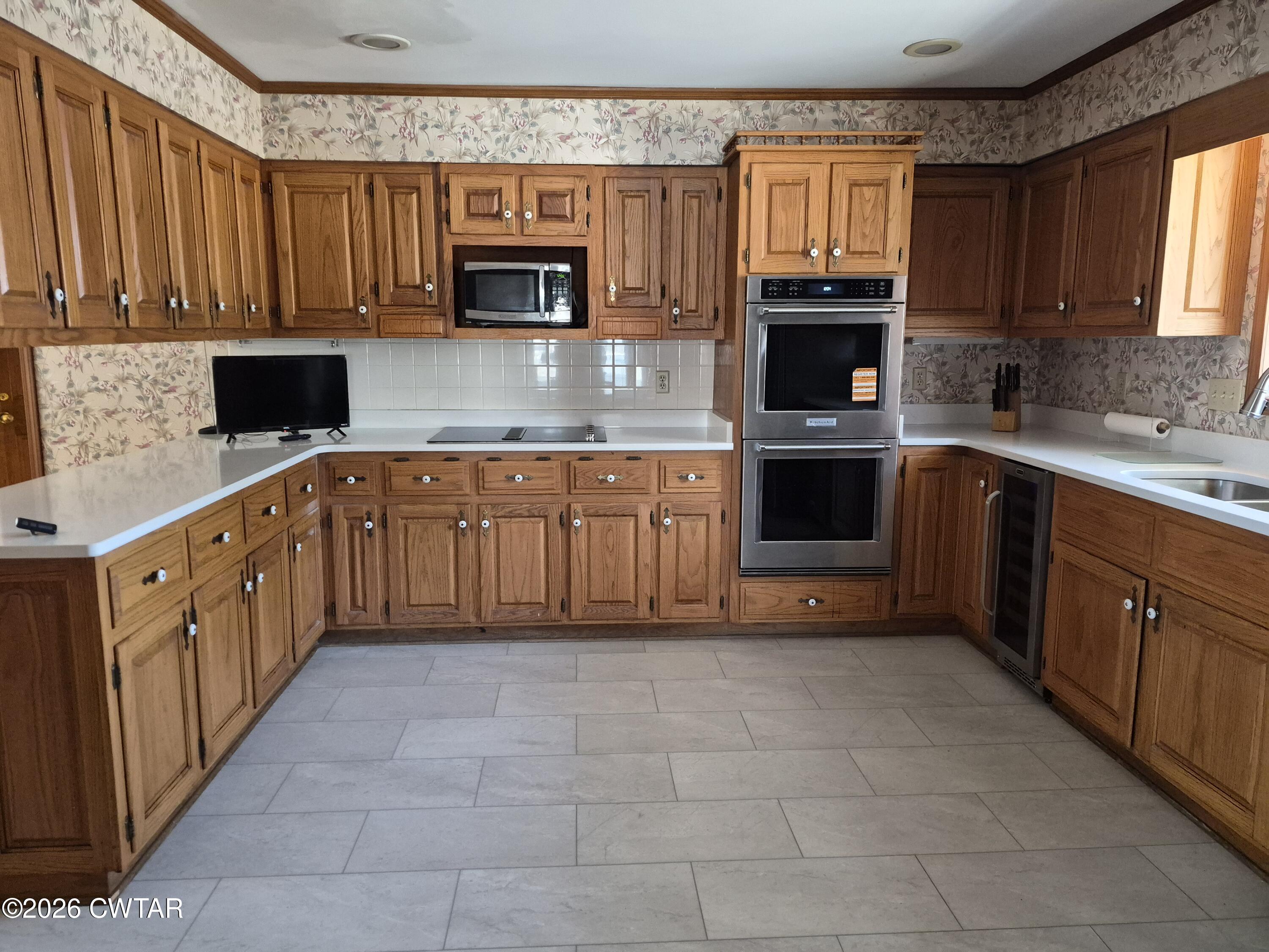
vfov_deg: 58.9
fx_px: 843
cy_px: 476
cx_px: 634
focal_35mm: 23
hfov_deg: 73.9
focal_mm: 5.4
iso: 1250
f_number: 1.8
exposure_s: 1/120
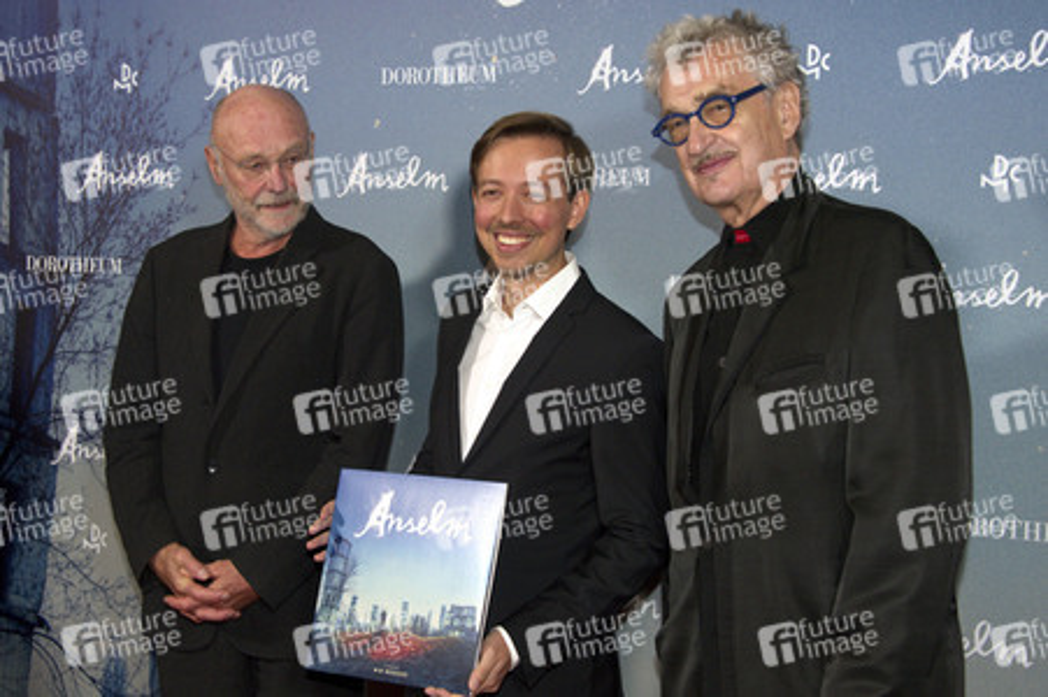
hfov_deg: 35.7
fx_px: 1629
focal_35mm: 56
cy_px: 348
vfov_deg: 24.2
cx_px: 524
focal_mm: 56
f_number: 5.6
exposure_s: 1/125
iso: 1600
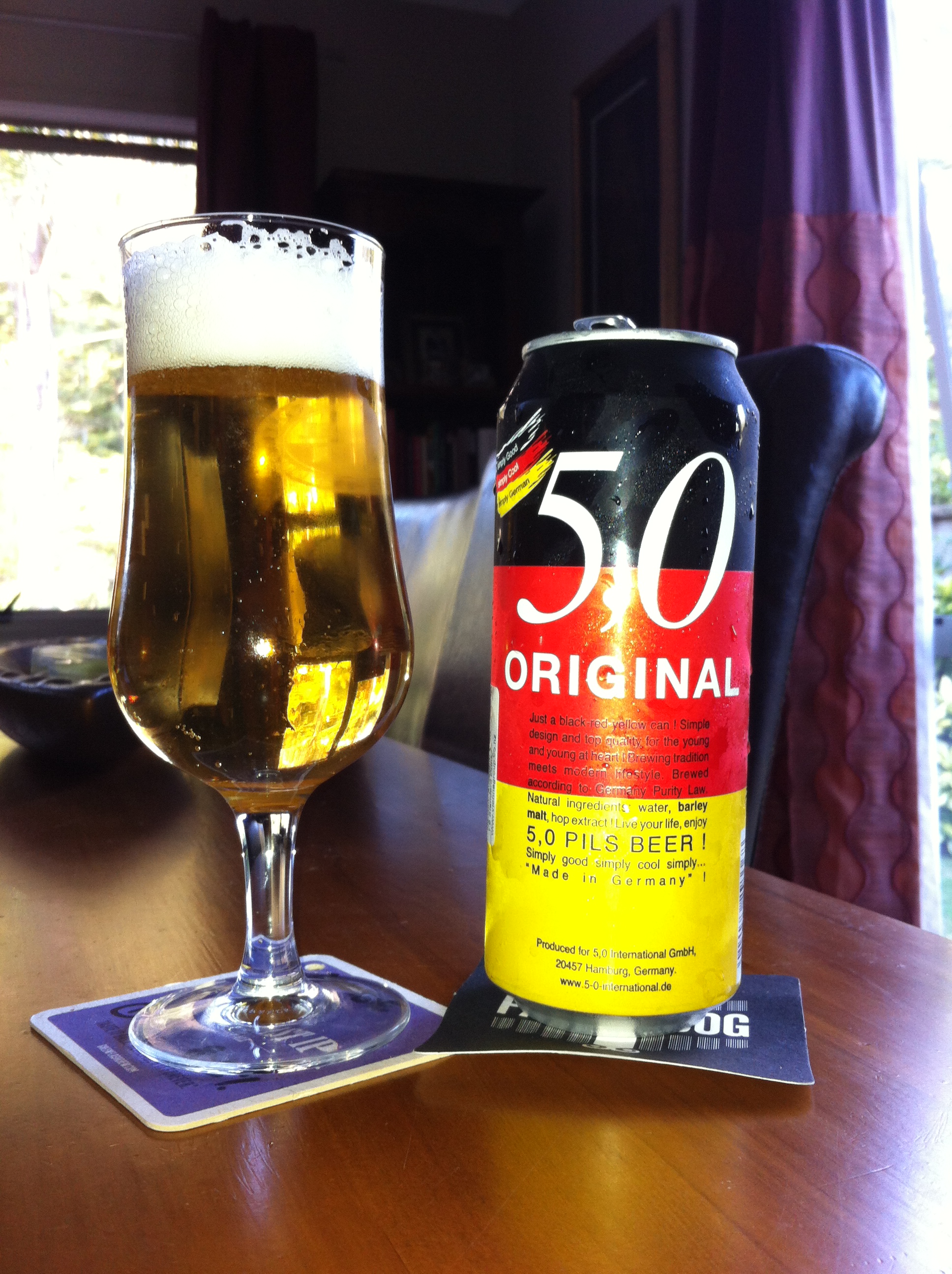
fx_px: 1287
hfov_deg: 40.6
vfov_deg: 52.7
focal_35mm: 35
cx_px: 476
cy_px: 637
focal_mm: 3.85
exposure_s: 1/15
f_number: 2.8
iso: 80
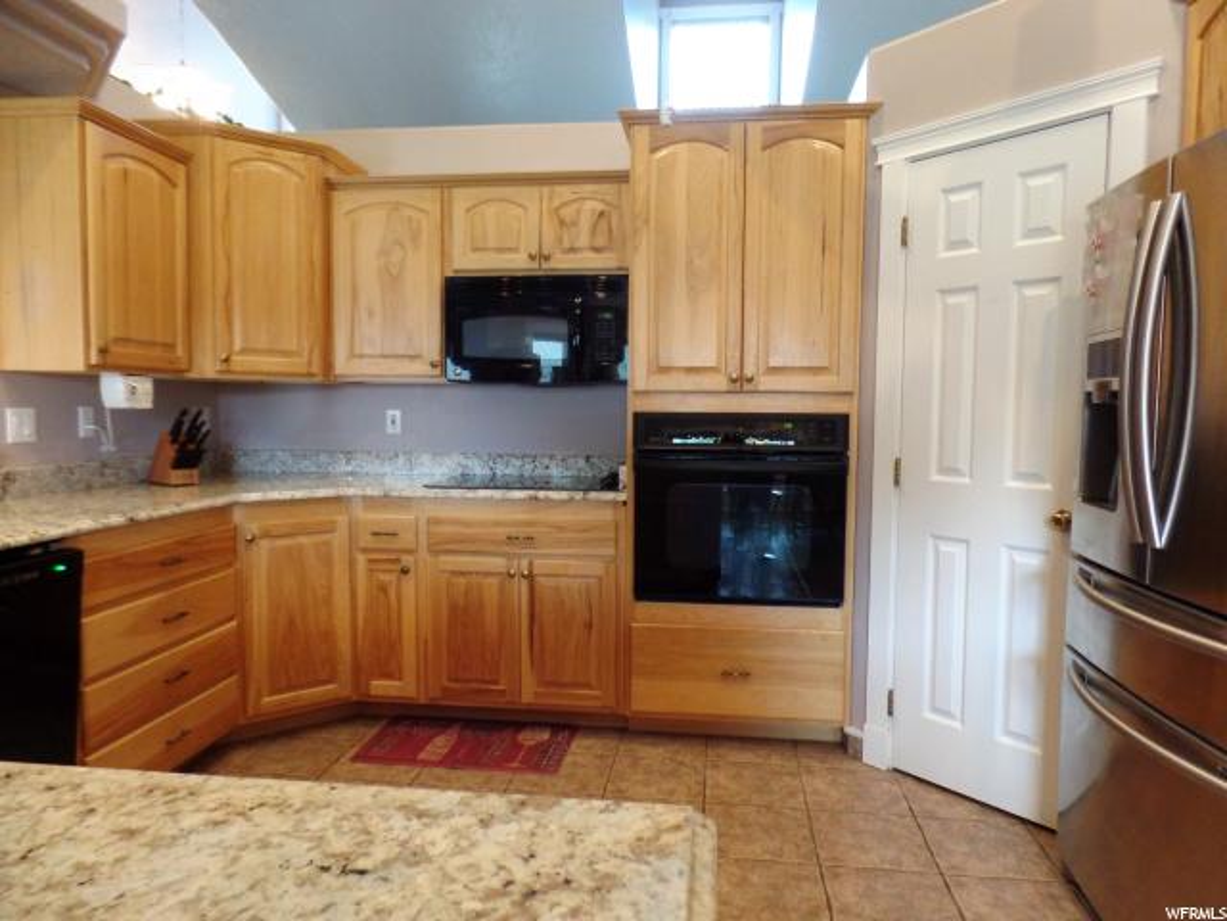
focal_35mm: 23
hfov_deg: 73.9
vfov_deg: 58.9
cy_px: 460
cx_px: 614
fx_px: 815
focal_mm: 4.1
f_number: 2.8
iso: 320
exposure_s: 1/30
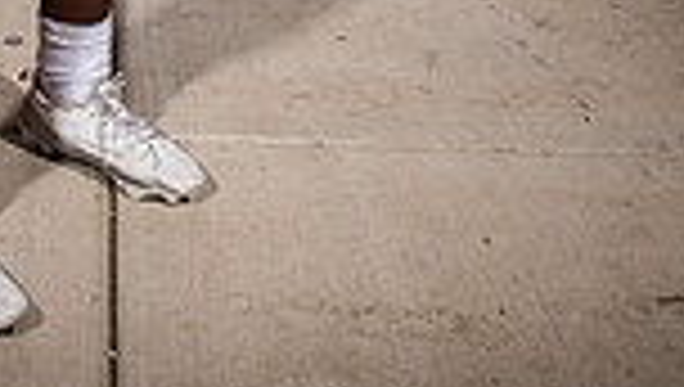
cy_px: -513
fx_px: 1798
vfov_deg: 10.7
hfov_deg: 21.1
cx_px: 90
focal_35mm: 99
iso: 125
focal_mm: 32
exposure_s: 1/400
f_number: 7.1
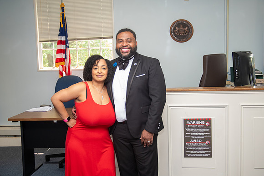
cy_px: 88
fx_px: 381
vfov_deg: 26.0
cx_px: 132
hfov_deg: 38.2
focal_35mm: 52
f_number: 4.6
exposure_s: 1/160
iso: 1250
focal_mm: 50
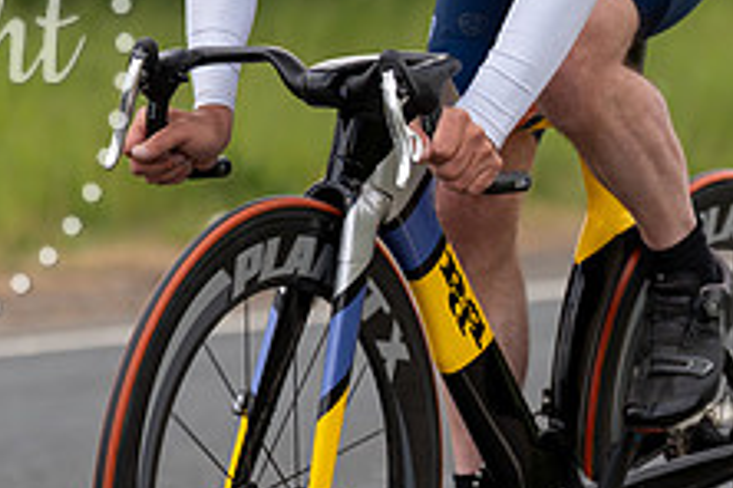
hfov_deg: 7.4
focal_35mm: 279
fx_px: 5680
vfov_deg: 4.9
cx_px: 337
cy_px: -120
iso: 160
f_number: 3.2
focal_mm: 107
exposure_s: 1/1250
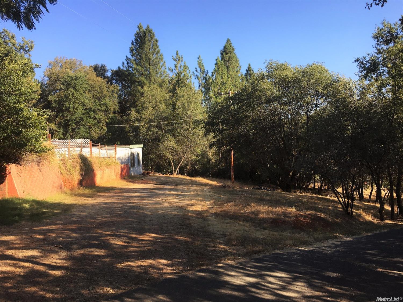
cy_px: 151
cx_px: 202
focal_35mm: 29
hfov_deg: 61.7
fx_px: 338
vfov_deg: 48.2
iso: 25
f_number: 2.2
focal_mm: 4.15
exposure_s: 1/680
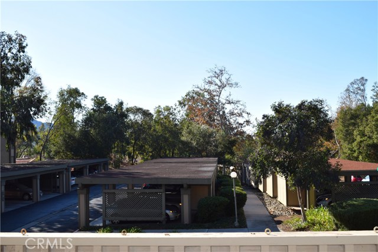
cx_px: 189
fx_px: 457
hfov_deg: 45.0
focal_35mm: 44
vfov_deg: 30.9
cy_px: 126
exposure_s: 1/200
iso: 100
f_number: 8
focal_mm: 29
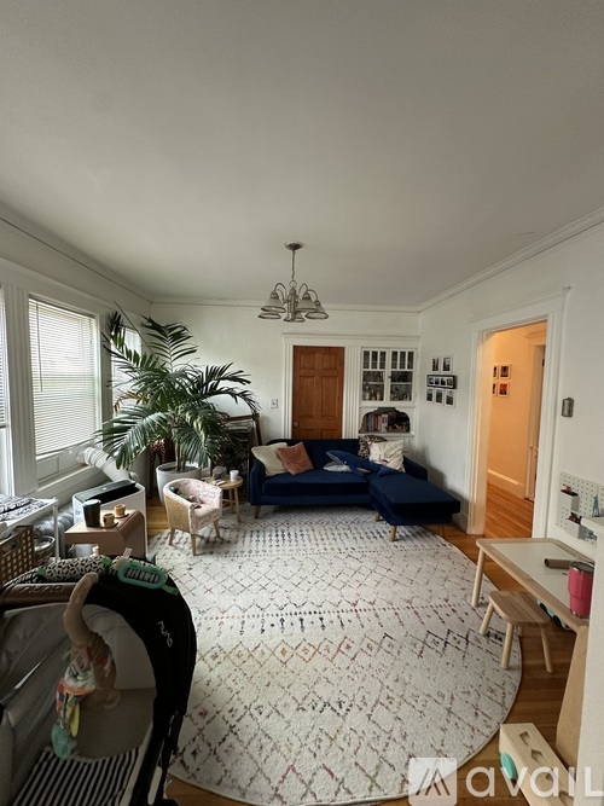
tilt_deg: -5.1
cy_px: 403
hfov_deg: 85.7
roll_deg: -1.0
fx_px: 326
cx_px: 302
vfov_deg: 102.1
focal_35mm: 14
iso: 320
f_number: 2.2
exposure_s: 1/60
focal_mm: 2.22
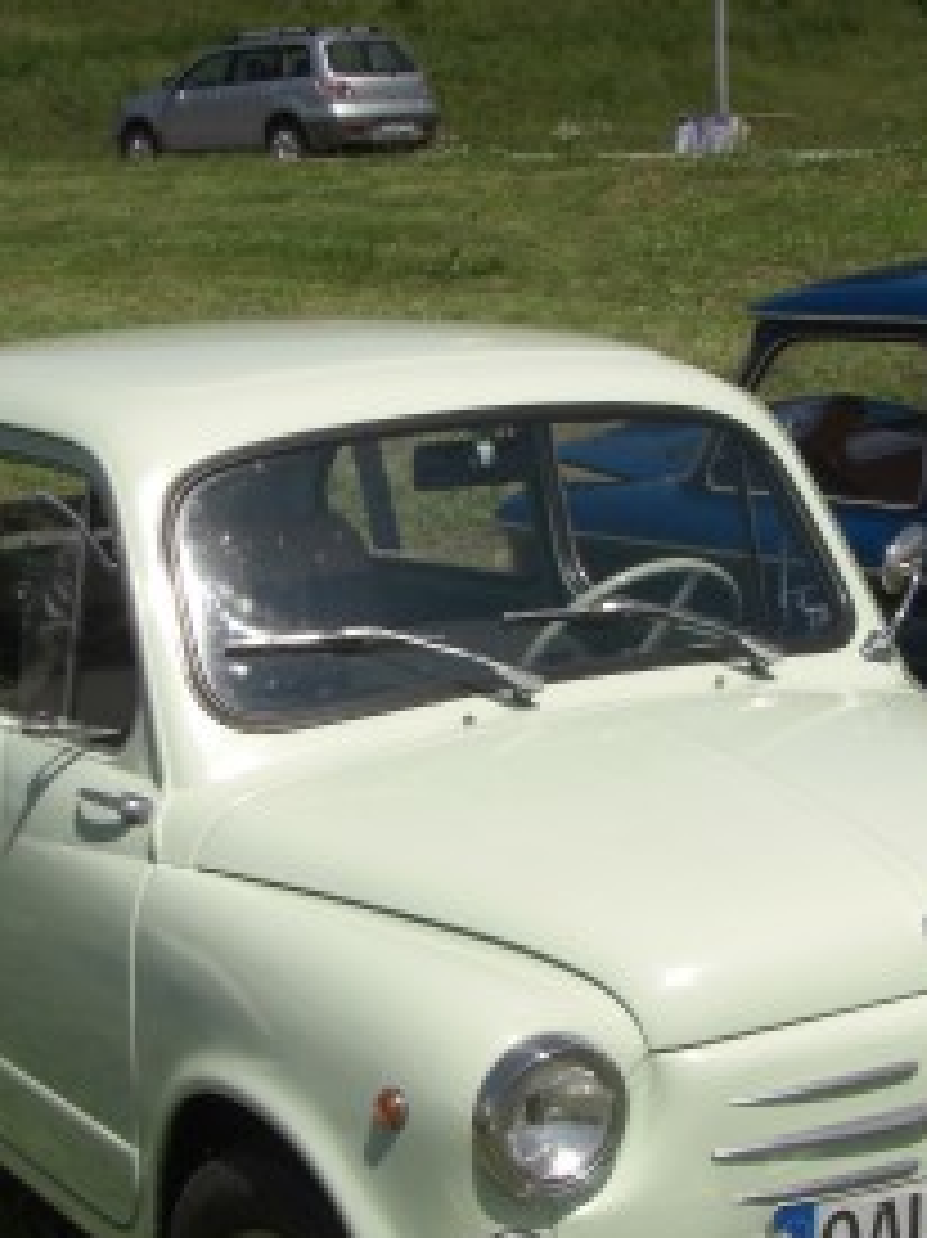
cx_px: 549
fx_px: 2716
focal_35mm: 76
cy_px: 653
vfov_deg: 25.7
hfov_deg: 19.4
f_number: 4.6
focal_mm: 6.3
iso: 64
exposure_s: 1/800
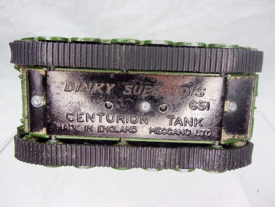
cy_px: 104
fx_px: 222
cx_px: 138
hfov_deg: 63.4
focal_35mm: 28
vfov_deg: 49.7
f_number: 3.9
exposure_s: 1/125
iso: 246
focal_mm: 5.1
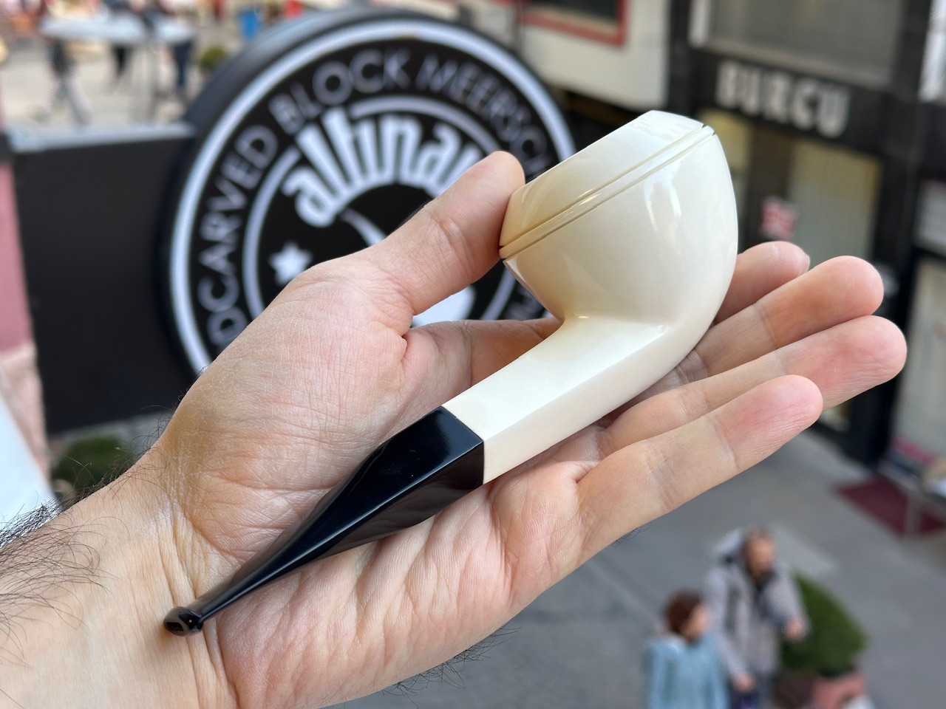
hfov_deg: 39.7
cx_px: 473
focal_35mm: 48
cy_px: 354
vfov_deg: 30.3
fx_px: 1312
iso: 50
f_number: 1.78
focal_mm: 6.86
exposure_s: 1/180
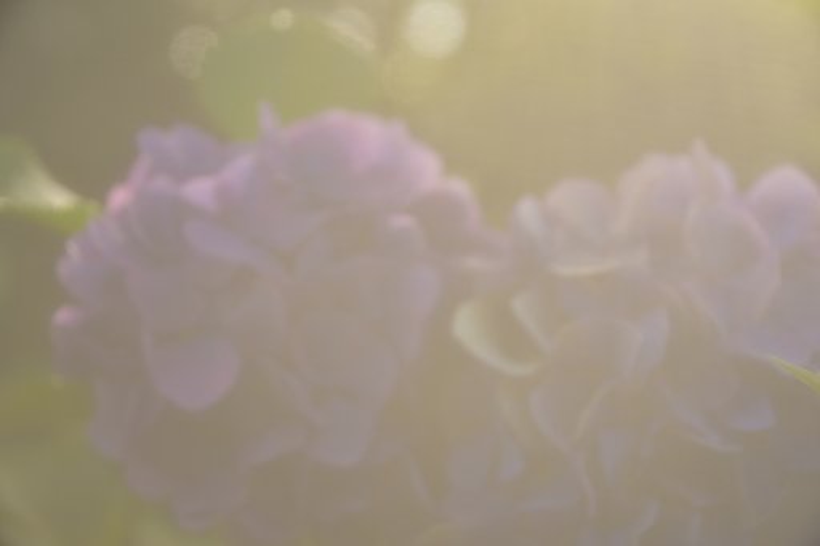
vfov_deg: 15.7
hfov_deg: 23.4
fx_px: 1981
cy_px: 273
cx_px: 410
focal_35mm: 87
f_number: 4.8
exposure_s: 1/160
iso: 100
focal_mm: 58
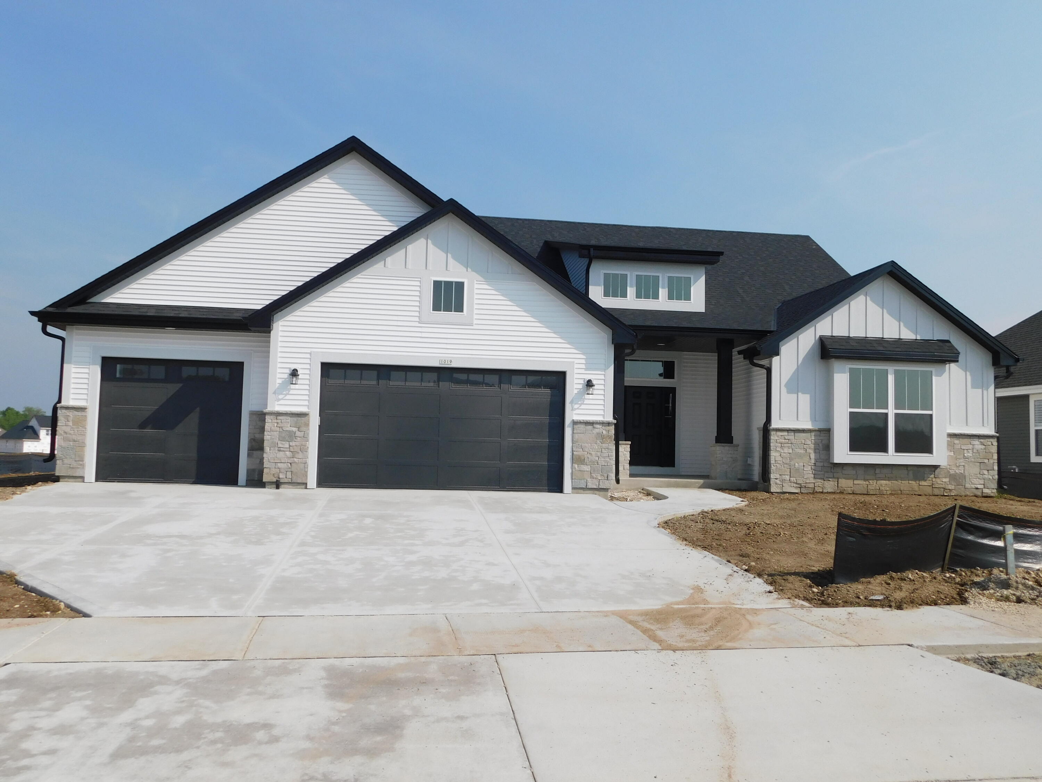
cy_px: 391
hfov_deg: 60.0
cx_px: 521
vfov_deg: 46.8
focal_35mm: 30
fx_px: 903
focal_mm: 5.3
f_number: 6.4
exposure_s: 1/640
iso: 125
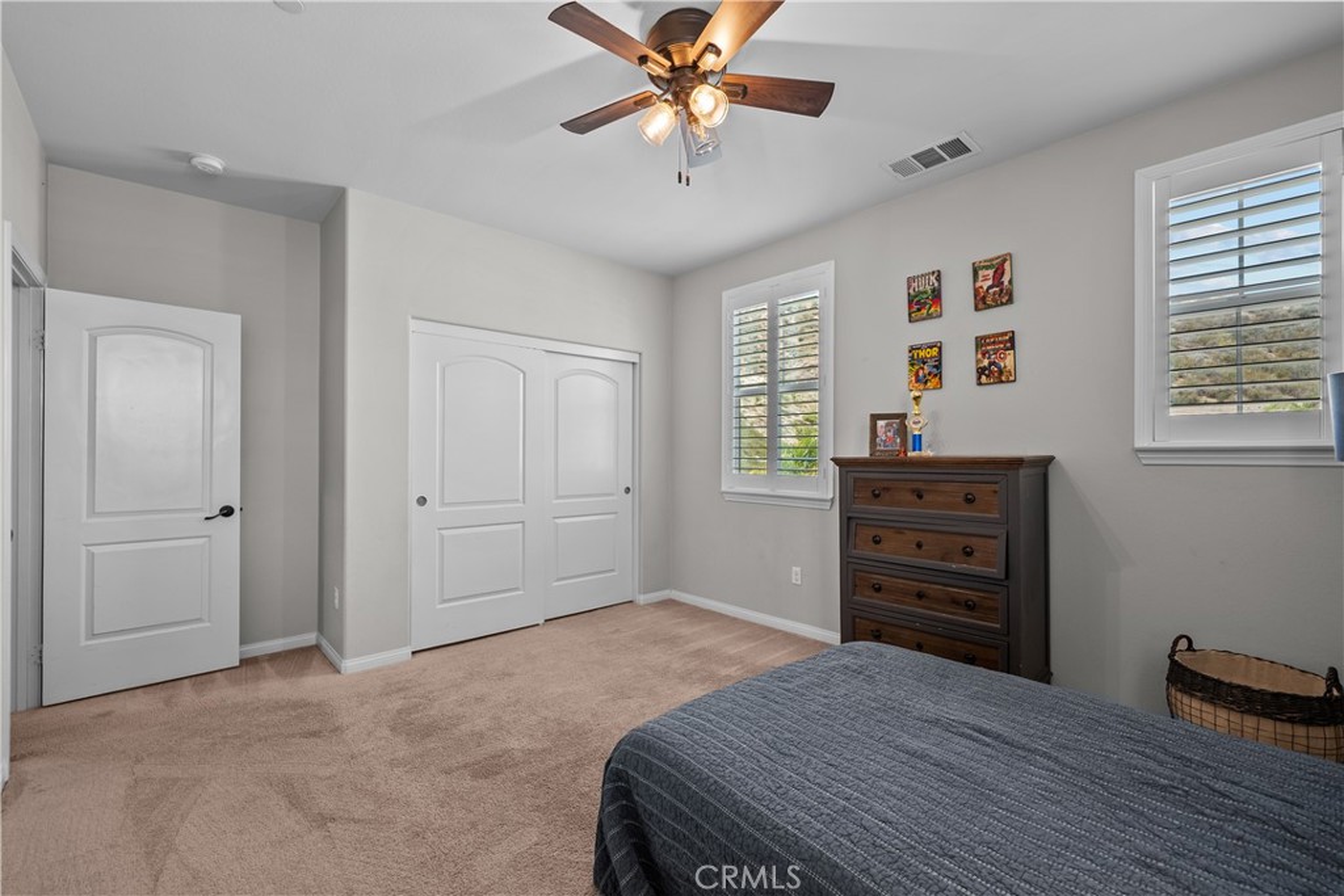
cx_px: 672
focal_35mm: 14
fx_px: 523
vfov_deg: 81.2
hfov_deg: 104.2
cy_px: 448
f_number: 9
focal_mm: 14
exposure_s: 1/4
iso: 250
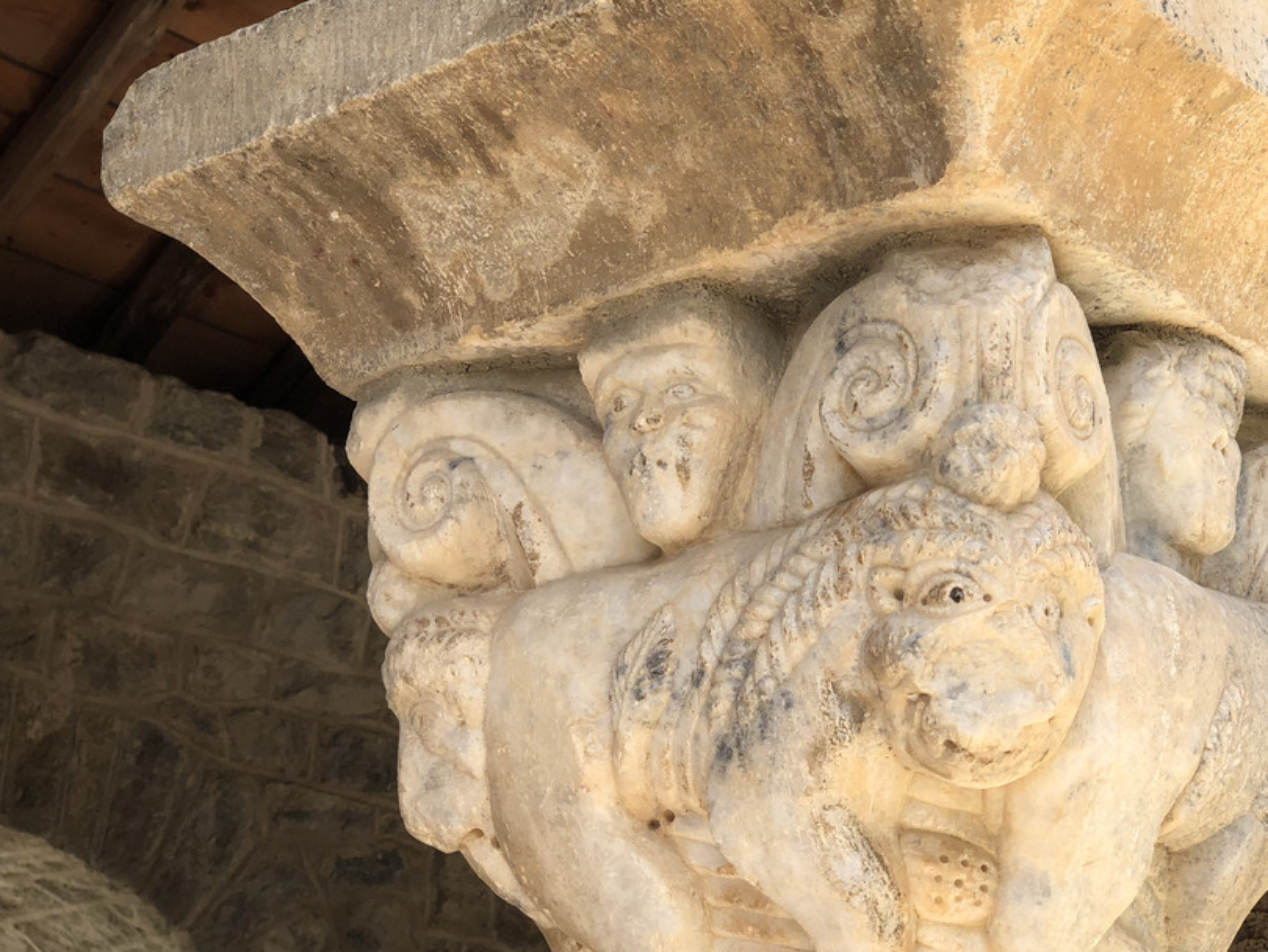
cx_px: 753
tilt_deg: +20.5
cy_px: 561
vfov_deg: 19.1
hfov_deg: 25.3
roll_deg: +1.1
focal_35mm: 77
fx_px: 2821
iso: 16
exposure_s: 1/286
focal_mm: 6
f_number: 2.4
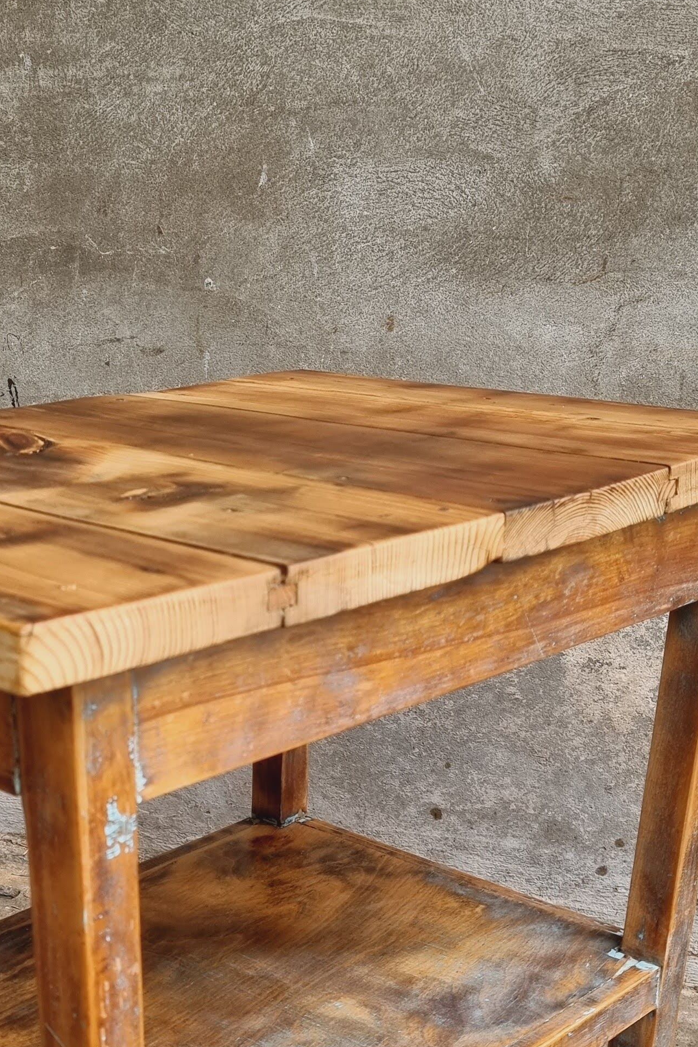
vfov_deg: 36.2
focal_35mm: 52
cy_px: 908
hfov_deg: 25.8
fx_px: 1512
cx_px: 204
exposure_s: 1/100
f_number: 1.8
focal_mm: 6.7
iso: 64
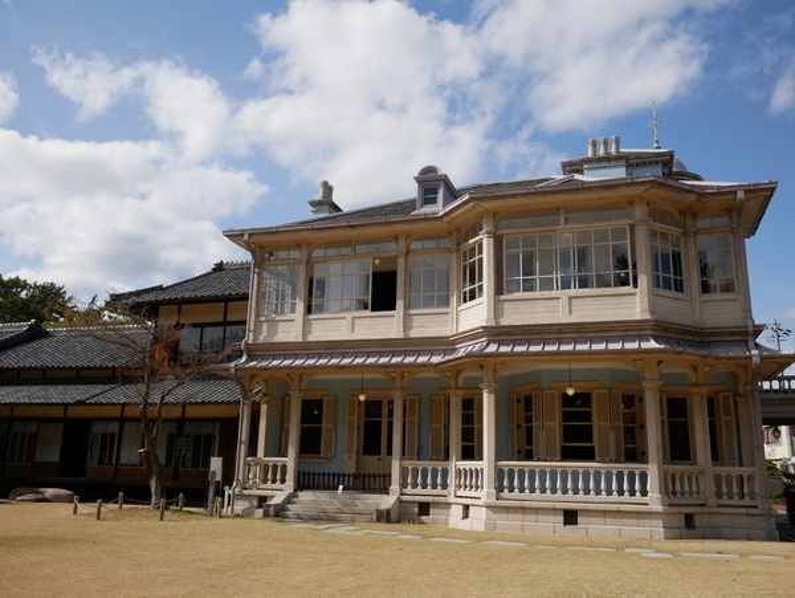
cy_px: 299
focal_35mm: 30
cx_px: 398
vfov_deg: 46.9
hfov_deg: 59.9
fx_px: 690
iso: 200
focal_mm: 15
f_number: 9
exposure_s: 1/500
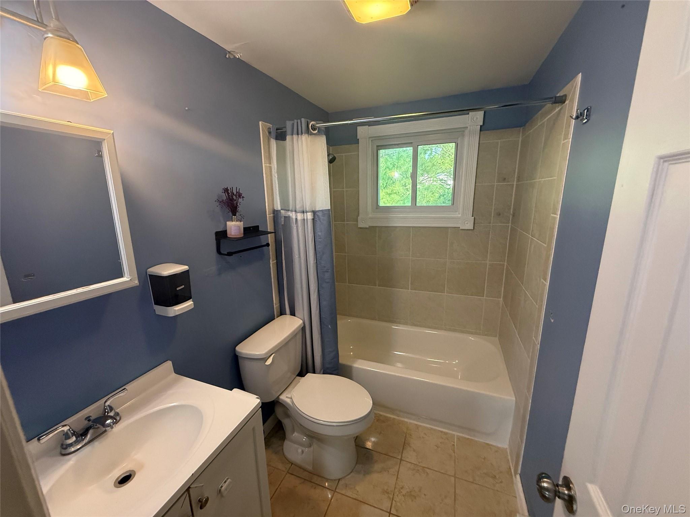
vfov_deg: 85.7
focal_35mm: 14
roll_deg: +1.2
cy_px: 258
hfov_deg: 102.1
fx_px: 279
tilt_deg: -12.4
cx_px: 345
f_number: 2.2
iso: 640
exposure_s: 1/120
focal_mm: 2.22
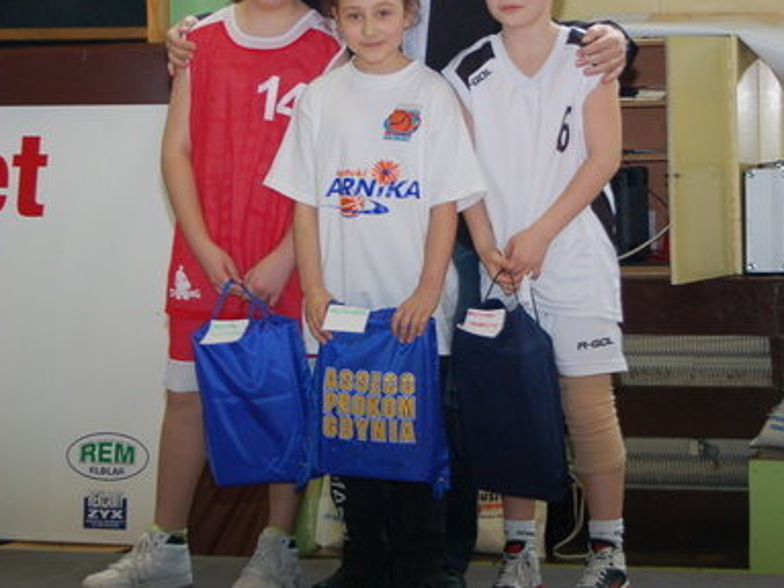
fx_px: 2694
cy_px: 185
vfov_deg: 12.4
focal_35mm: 119
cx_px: 413
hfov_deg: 16.6
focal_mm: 44
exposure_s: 1/60
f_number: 4.8
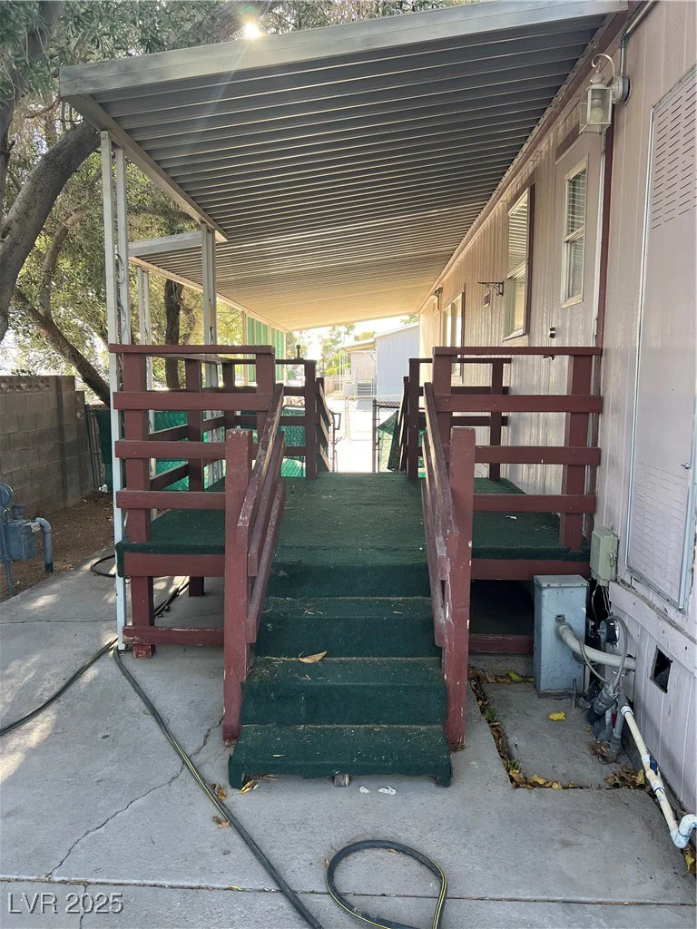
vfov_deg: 67.3
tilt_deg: -6.7
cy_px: 464
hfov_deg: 53.1
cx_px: 348
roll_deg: +0.0
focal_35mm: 26
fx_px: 698
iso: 50
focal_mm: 5.7
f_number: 1.5
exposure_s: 1/162
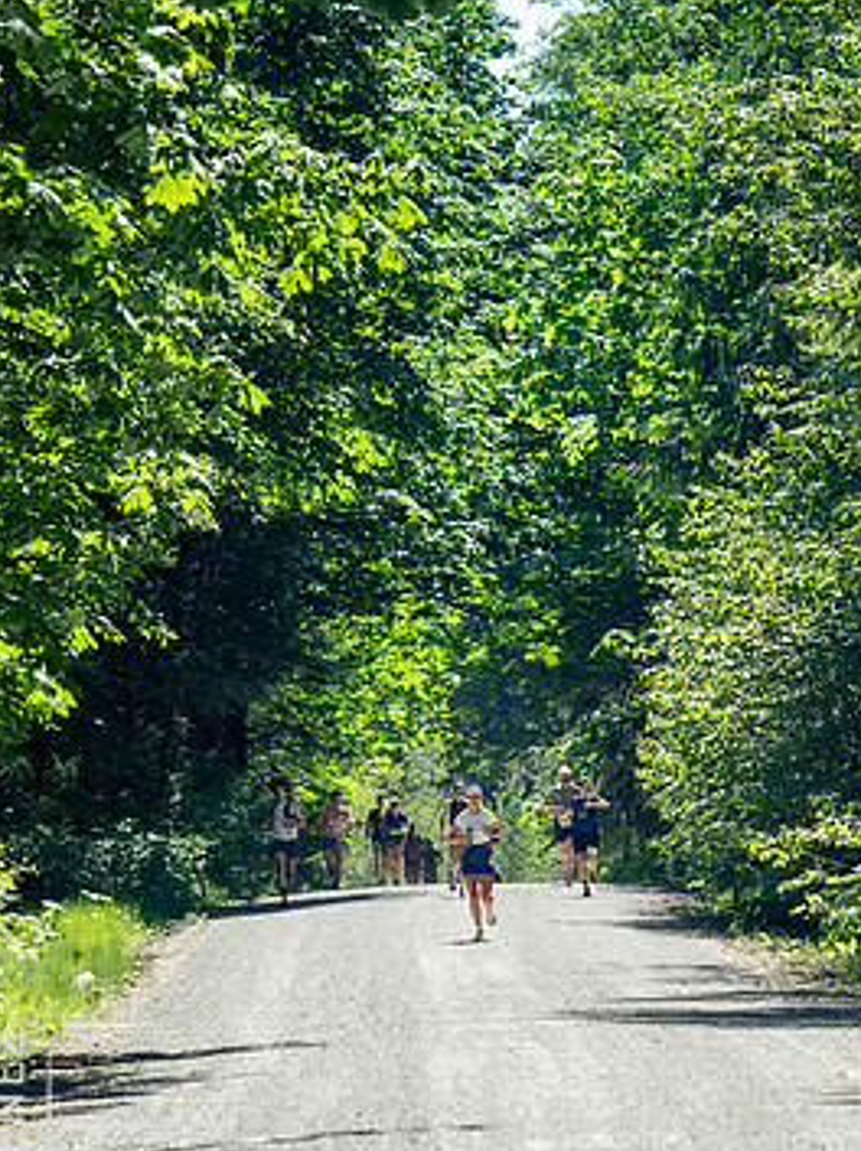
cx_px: 432
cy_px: 639
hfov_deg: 5.8
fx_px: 8472
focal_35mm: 255
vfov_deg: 7.8
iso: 640
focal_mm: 100
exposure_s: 1/2500
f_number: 2.8
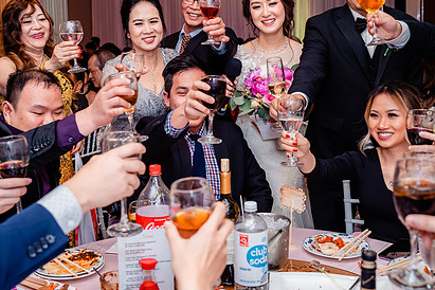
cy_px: 92
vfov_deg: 27.9
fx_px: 580
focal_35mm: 48
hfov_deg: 41.1
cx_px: 202
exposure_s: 1/160
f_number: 4.5
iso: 1600
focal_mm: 34
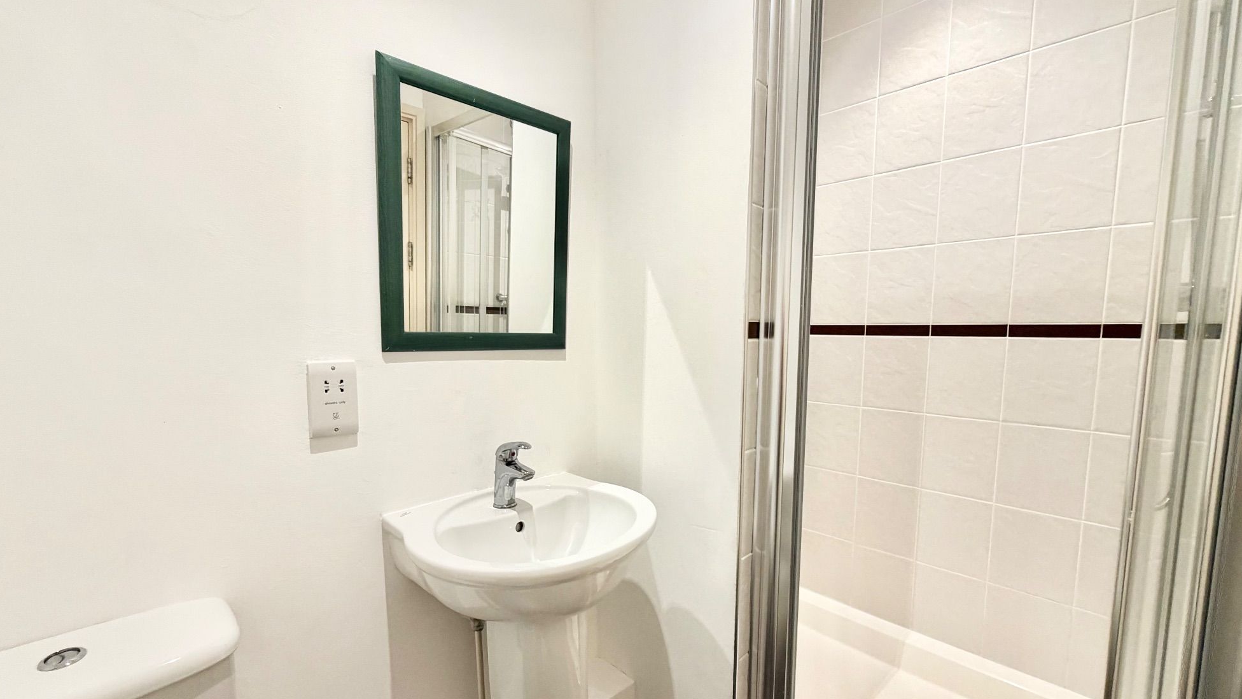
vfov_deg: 66.9
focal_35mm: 16
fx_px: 527
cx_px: 606
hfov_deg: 99.4
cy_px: 385
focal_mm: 2.22
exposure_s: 1/100
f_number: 2.2
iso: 250
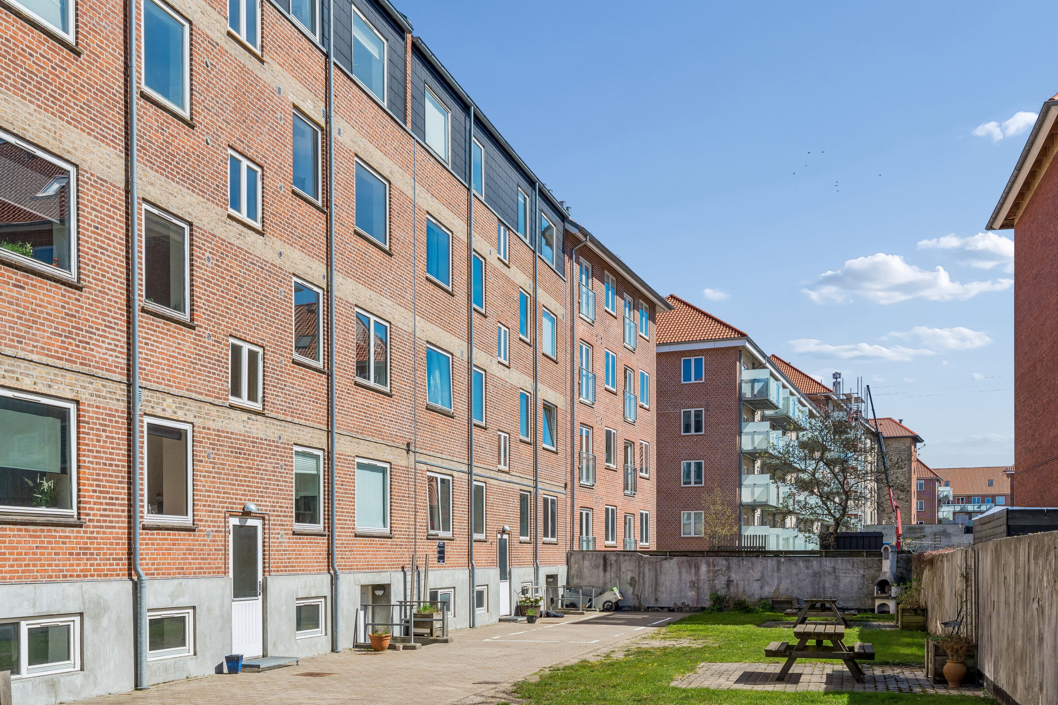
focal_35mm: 35
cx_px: 529
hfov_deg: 54.4
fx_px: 1029
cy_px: 352
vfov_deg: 37.9
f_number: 10
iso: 400
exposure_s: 1/640
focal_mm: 35
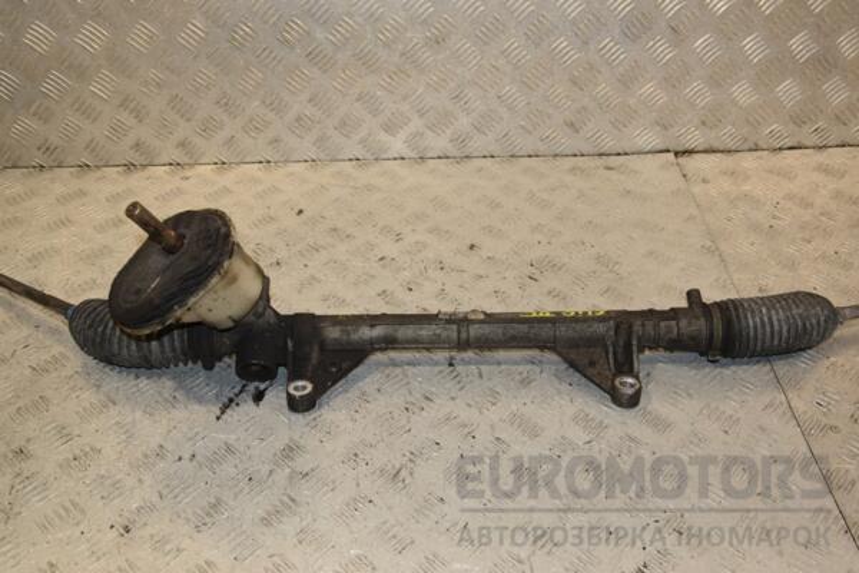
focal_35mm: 36
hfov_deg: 53.1
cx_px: 430
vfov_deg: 36.9
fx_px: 859
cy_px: 286
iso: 800
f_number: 7.1
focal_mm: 24
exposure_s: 1/200
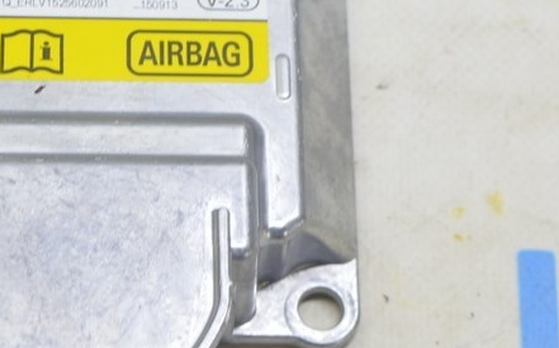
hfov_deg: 14.6
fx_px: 2162
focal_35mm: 142
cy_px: 92
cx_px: 90
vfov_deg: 9.2
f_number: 5.6
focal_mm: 40
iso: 400
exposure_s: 1/20
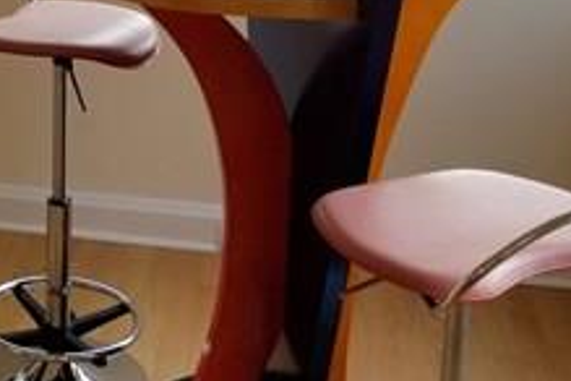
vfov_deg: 16.9
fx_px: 1253
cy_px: 10
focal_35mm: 79
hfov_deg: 24.3
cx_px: -29
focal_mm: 4.25
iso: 50
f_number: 1.7
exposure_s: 1/228
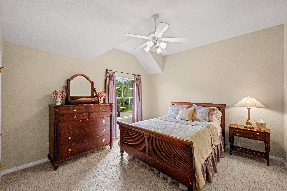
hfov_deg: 102.3
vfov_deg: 79.2
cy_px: 96
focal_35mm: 14
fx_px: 116
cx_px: 144
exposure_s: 1/40
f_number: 7.1
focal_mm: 14.5
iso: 2500
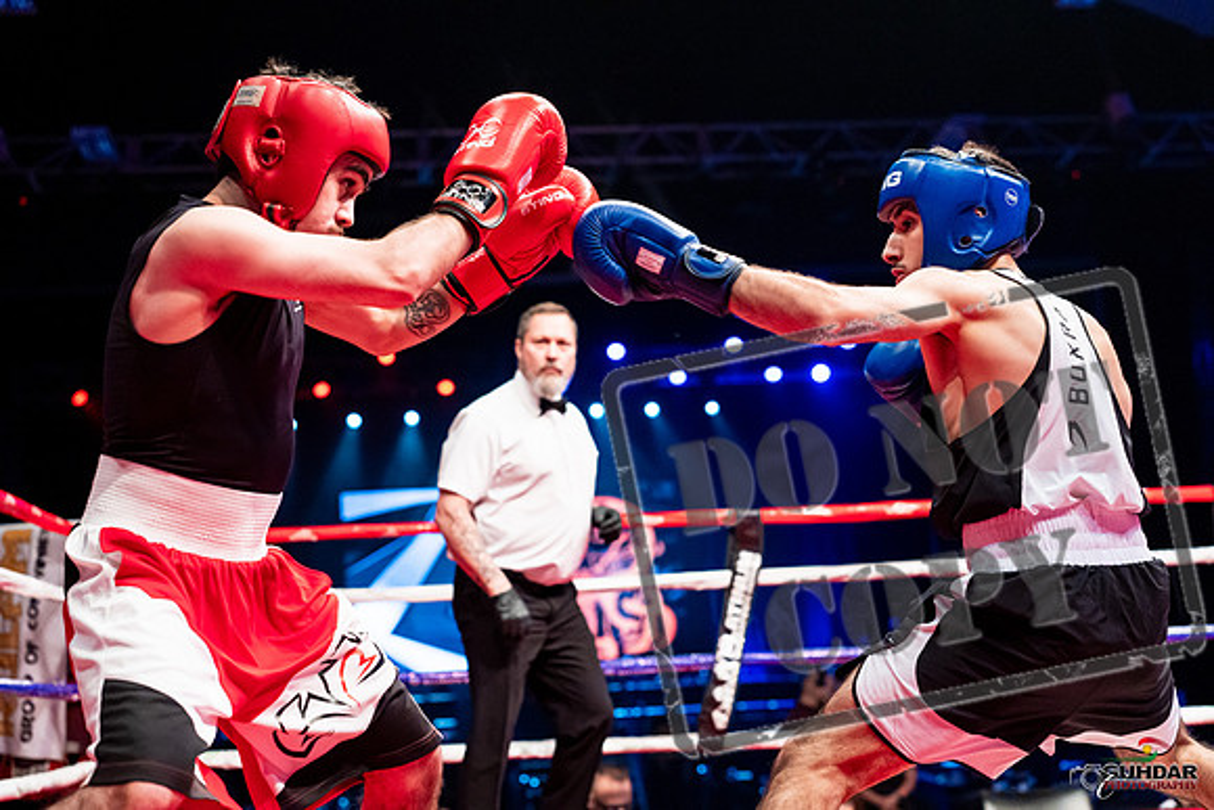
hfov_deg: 39.6
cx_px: 607
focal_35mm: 50
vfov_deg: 27.0
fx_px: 1686
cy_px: 405
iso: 4000
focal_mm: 50
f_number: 2.8
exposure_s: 1/1000
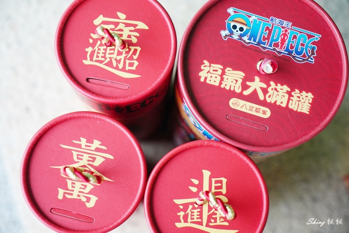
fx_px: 582
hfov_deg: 33.4
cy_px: 116
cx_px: 174
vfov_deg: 22.6
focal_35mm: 60
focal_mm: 60
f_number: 4
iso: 1600
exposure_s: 1/50
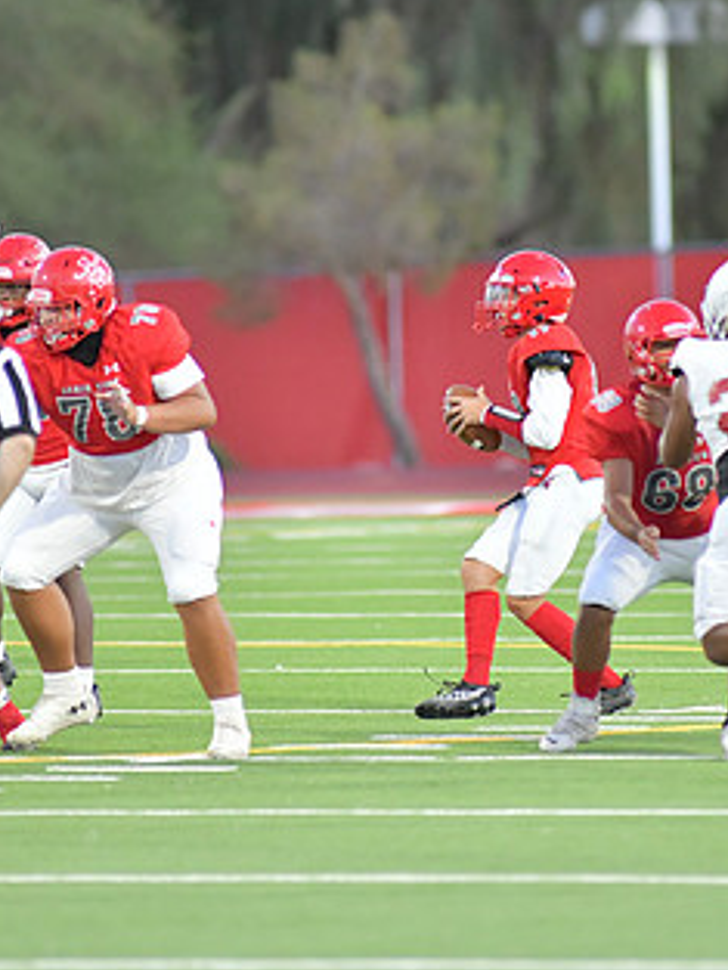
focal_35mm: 535
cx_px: 446
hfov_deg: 2.8
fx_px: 14992
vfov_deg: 3.7
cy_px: 392
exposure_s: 1/1250
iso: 7200
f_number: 3.5
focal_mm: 300
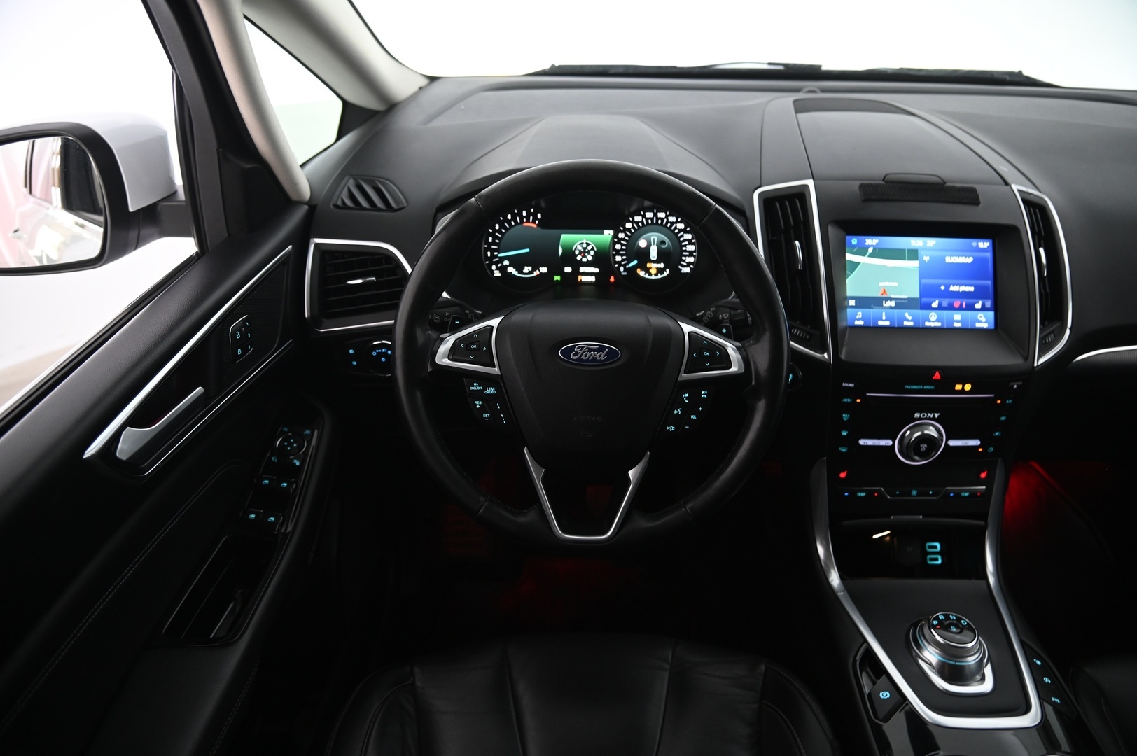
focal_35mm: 24
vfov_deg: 53.1
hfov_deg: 73.8
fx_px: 757
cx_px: 568
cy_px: 378
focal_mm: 24
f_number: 4
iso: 2000
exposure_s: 1/30
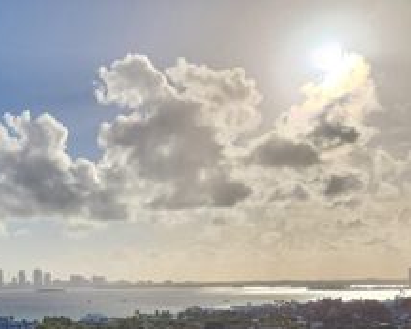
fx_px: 633
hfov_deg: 33.2
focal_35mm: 52
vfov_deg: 27.6
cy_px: 322
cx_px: 6
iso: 20
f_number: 1.8
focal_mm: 5.4
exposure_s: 1/5890
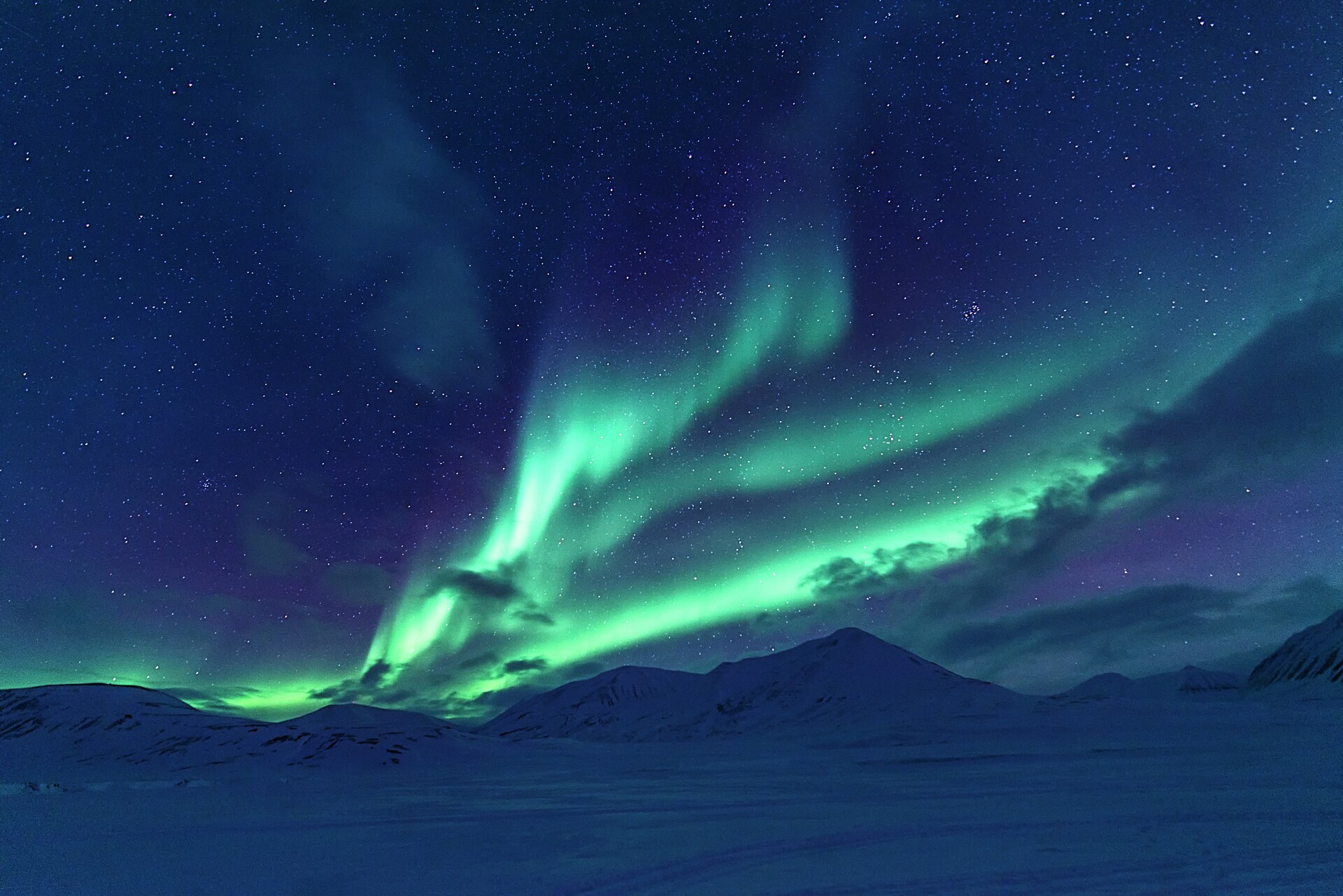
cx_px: 672
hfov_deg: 100.4
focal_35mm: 15
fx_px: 560
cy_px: 448
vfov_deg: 77.4
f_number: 2.8
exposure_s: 13
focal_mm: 15
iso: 500
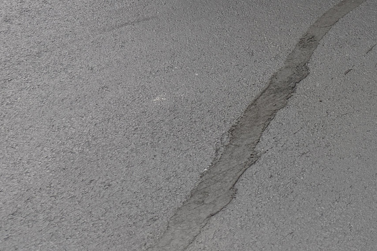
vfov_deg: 14.4
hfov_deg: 21.5
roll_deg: +1.0
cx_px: 526
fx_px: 869
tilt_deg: -12.2
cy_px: -208
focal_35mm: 83
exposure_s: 1/1018
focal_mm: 6.76
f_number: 1.78
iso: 100
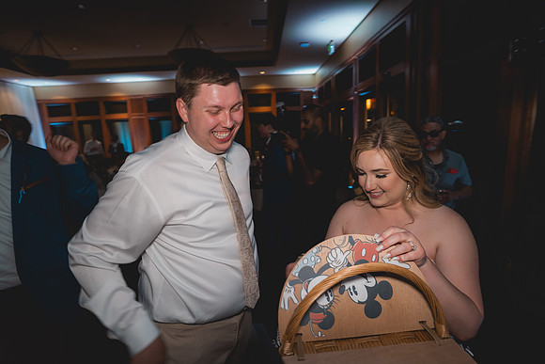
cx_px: 272
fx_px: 273
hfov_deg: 90.0
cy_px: 182
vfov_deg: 67.4
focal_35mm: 18
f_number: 2.8
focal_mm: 18
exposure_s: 1/50
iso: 1250
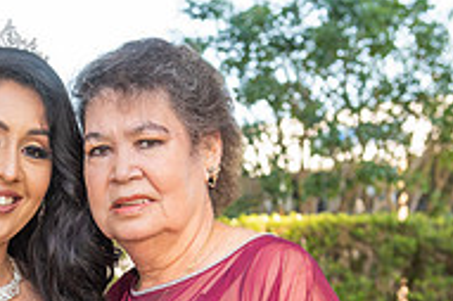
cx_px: 0
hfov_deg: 13.9
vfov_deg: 9.2
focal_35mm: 146
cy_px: 371
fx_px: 1836
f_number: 5.6
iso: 400
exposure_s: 1/200
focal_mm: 48
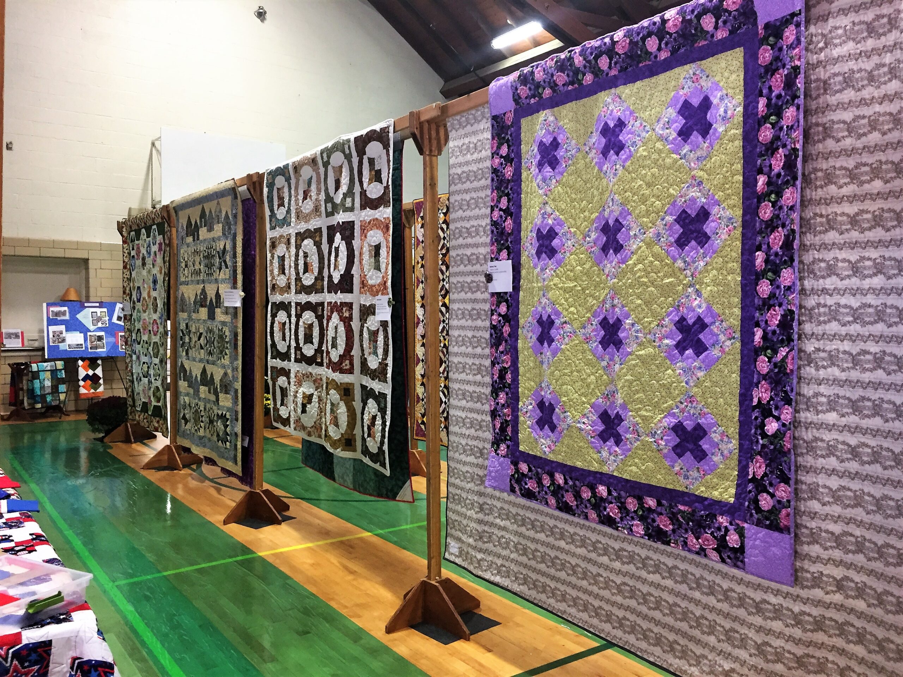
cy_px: 338
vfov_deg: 48.2
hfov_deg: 61.7
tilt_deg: -2.3
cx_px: 452
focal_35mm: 29
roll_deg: -1.1
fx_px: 756
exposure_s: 1/30
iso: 125
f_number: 2.2
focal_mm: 4.15
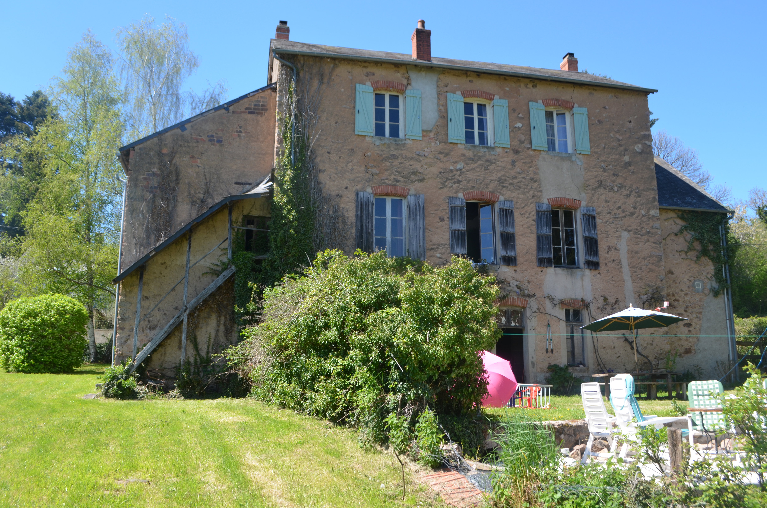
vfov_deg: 39.8
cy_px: 254
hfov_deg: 57.3
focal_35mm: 33
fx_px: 702
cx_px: 384
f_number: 7.1
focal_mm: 22
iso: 200
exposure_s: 1/200
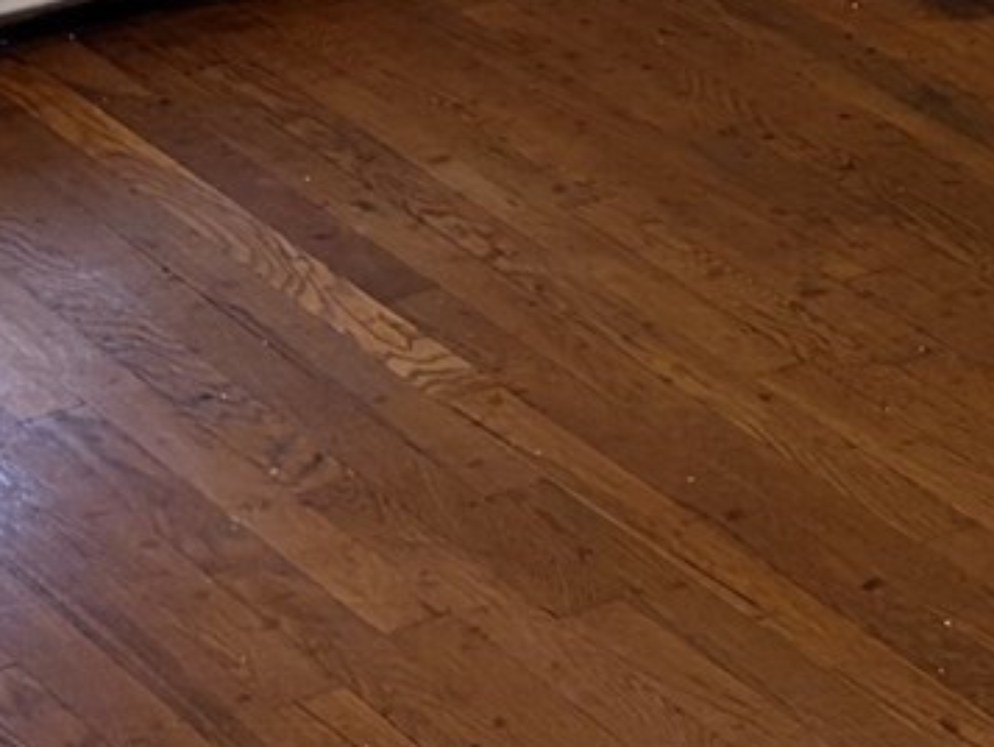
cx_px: 462
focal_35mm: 149
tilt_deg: -6.8
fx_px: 4280
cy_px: -1045
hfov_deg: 13.2
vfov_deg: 9.0
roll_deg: -2.0
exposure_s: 1/60
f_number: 1.6
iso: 200
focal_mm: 5.96
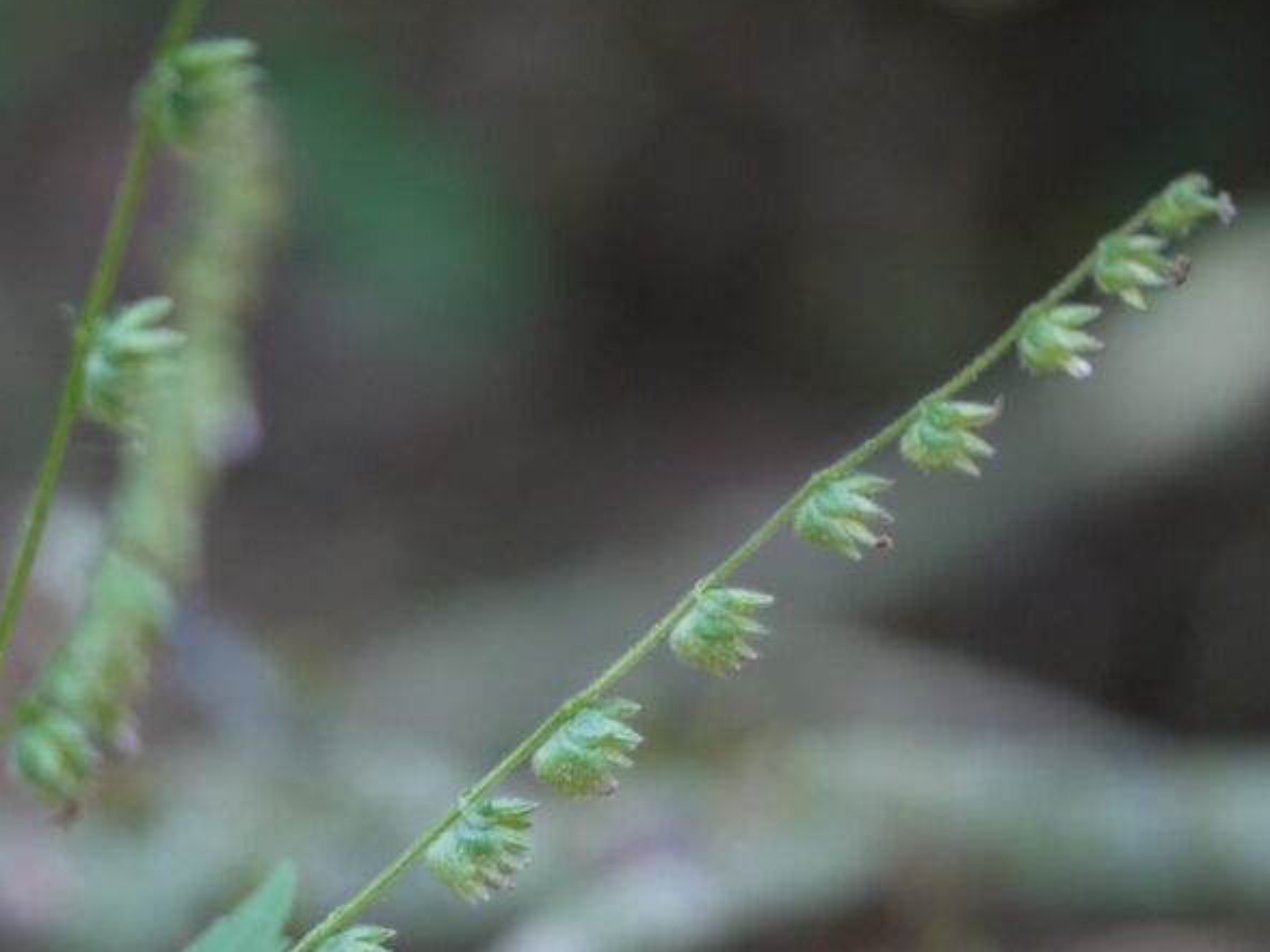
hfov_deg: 12.6
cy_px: 818
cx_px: 413
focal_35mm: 157
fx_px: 5759
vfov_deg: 9.4
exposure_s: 1/40
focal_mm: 45
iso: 400
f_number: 2.8
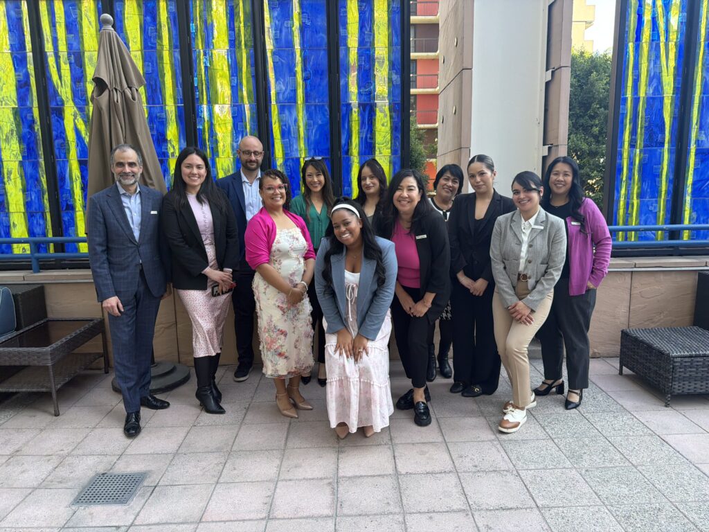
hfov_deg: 71.6
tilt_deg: -8.1
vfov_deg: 56.8
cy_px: 266
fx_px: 492
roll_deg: -0.6
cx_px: 354
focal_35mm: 24
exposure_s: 1/367
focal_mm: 6.76
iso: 200
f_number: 1.78
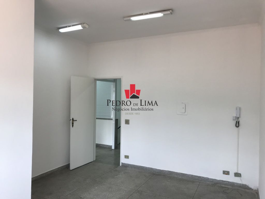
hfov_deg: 63.4
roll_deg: -0.1
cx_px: 132
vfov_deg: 49.7
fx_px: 214
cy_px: 100
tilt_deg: +0.1
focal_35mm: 28
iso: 32
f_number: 1.8
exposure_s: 1/120
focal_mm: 3.99
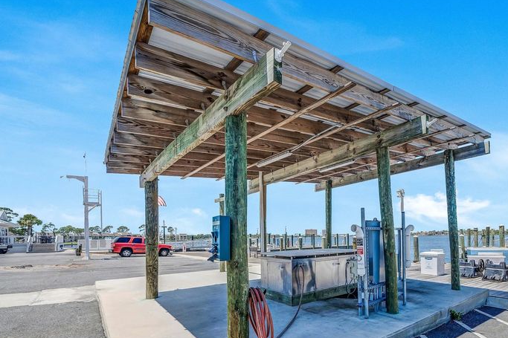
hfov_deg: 88.0
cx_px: 321
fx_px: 254
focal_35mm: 18
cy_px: 233
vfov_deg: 65.1
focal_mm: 12
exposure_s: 1/800
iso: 100
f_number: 5.6
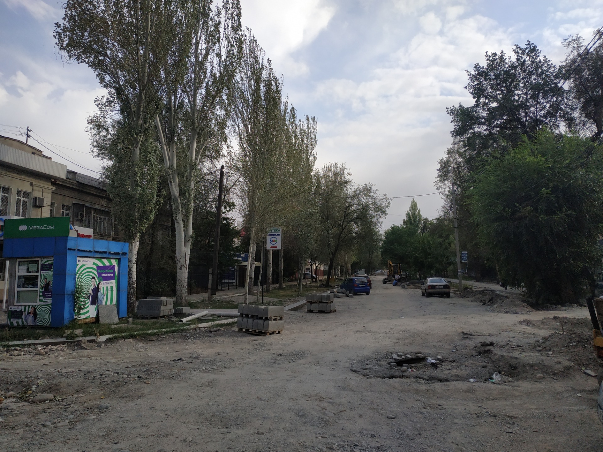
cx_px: 302
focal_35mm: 24
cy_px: 226
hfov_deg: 71.6
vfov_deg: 56.8
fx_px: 418
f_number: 1.9
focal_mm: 3.94
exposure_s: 1/2147
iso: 160
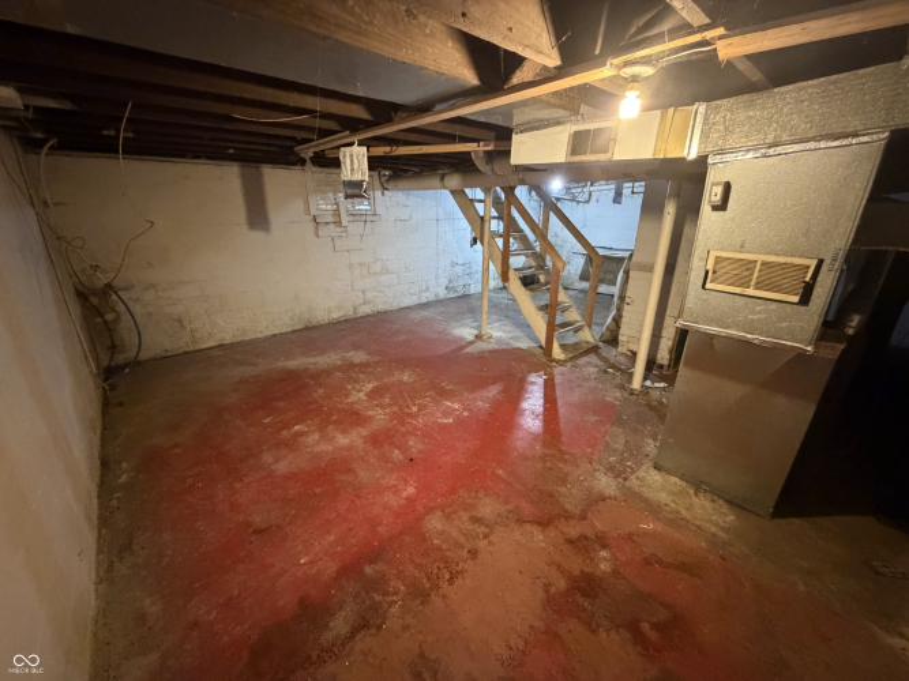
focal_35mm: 14
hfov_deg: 102.1
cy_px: 340
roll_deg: +0.0
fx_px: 368
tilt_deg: -18.9
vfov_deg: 85.7
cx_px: 454
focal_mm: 2.22
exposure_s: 1/40
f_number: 2.2
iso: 1250
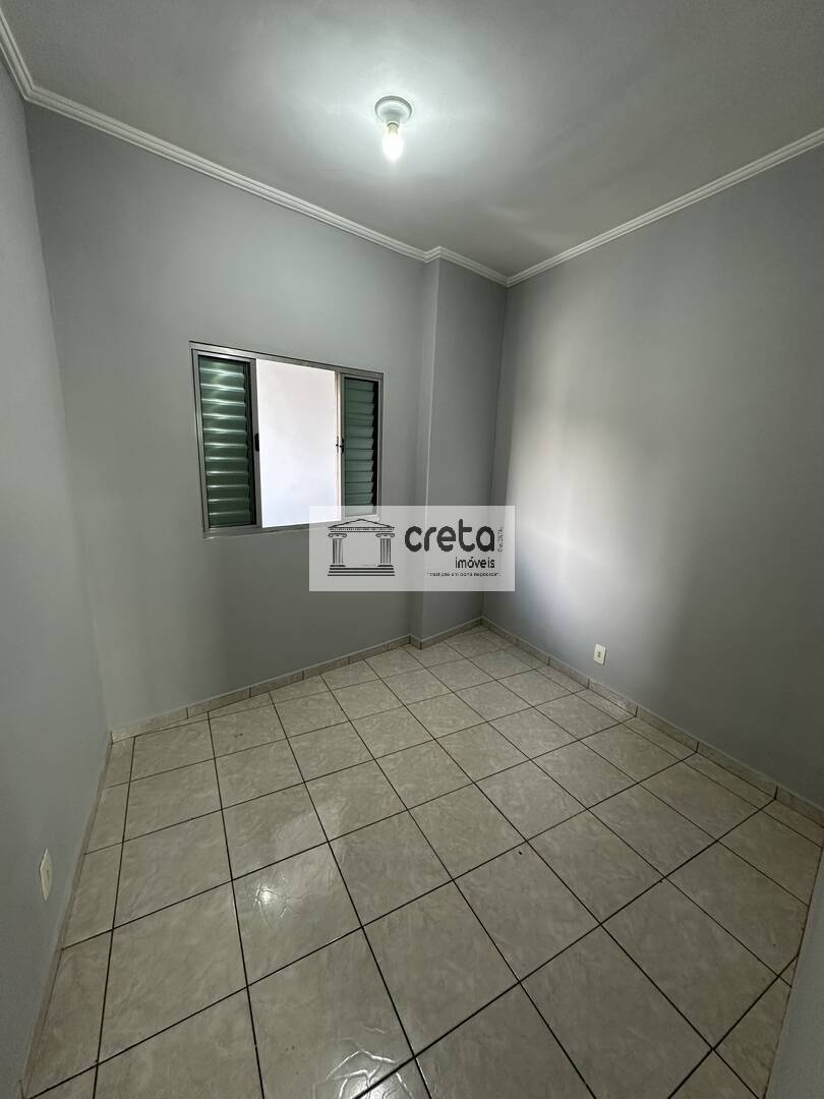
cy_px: 550
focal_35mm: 14
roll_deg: -2.8
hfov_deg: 85.7
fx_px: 444
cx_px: 412
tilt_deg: -12.1
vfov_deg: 102.1
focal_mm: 2.22
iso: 160
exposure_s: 1/60
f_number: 2.2
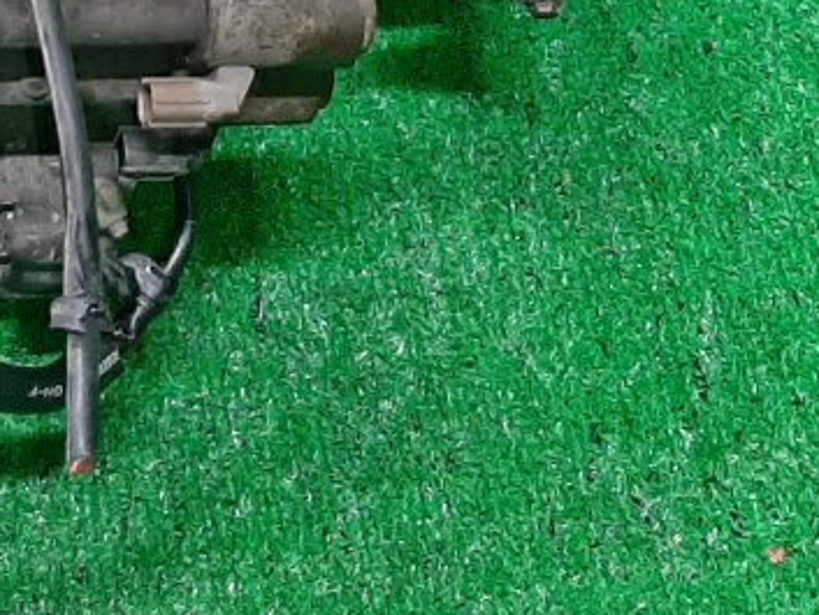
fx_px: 2509
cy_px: -383
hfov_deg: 18.1
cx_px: 26
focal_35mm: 106
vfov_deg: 13.0
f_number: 1.7
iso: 147
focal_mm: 3.93
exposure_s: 1/50
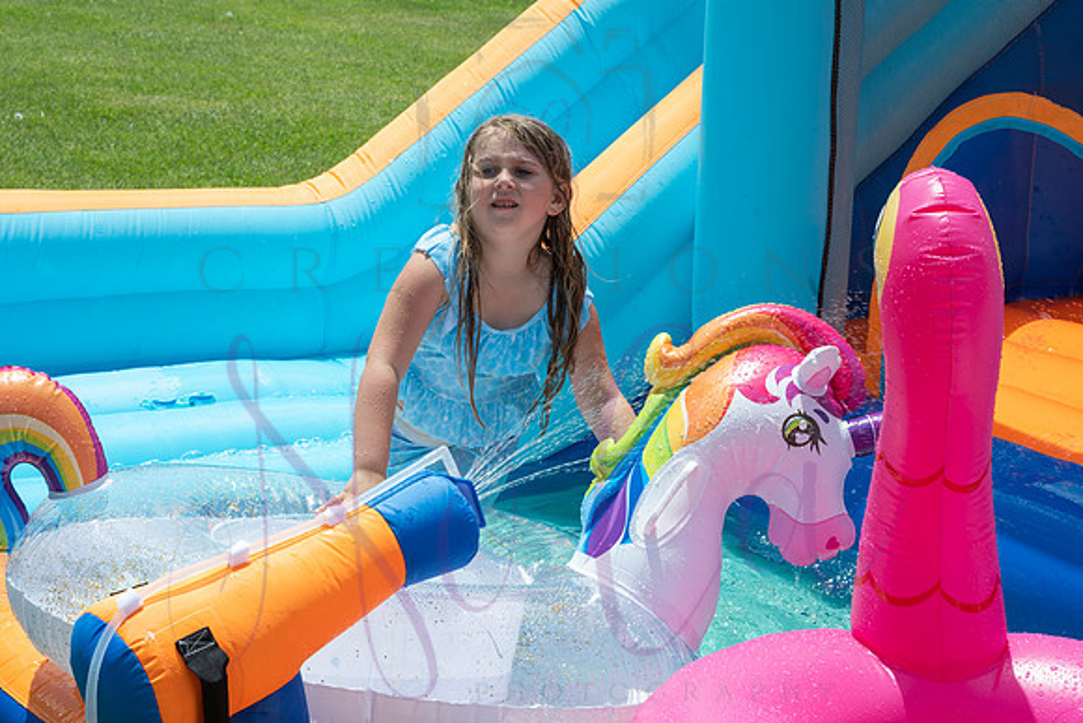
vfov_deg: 17.6
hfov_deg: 26.1
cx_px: 549
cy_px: 348
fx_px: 2333
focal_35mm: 78
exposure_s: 1/400
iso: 400
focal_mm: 74
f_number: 13
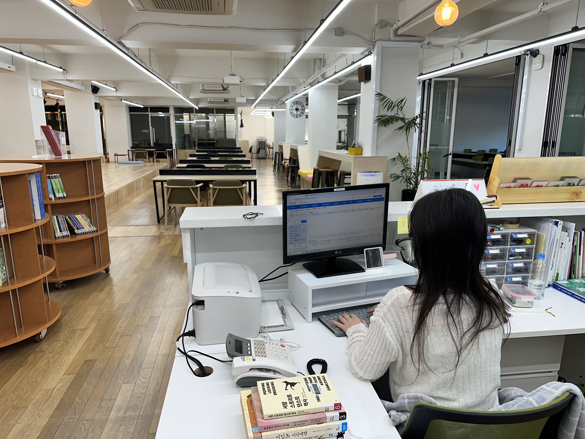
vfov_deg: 56.8
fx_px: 406
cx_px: 292
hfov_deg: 71.6
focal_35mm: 24
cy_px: 220
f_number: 1.78
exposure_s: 1/120
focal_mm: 6.86
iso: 100
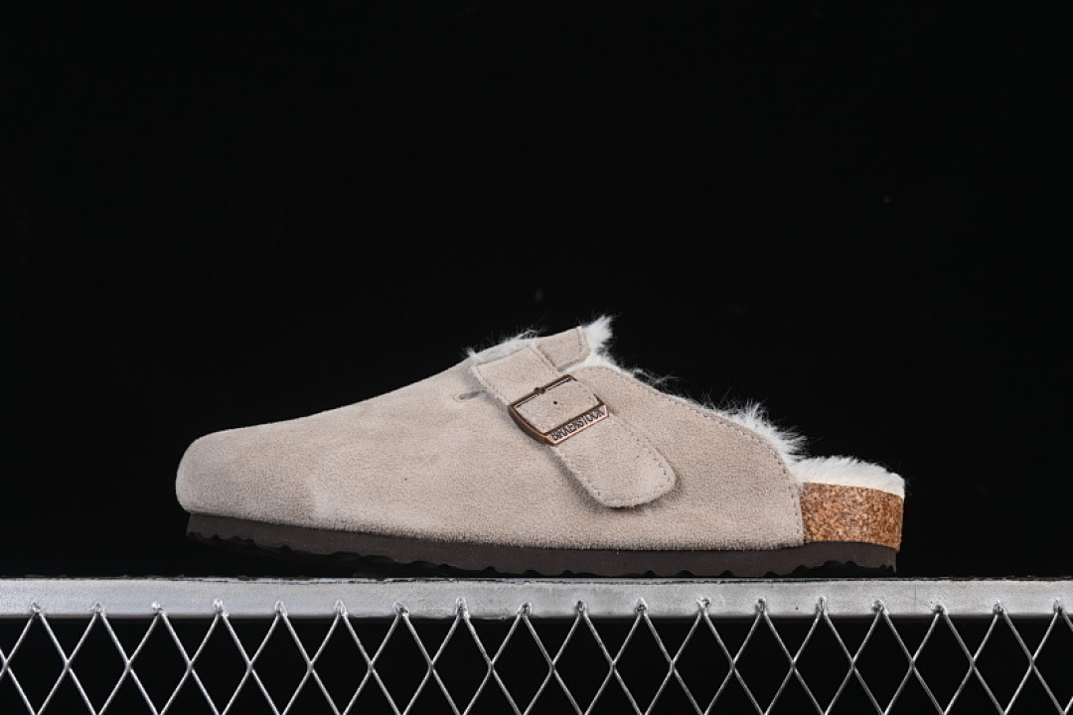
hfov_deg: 27.0
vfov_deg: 18.2
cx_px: 536
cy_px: 358
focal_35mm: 75
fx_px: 2235
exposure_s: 1/80
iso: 160
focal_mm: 50
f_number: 8
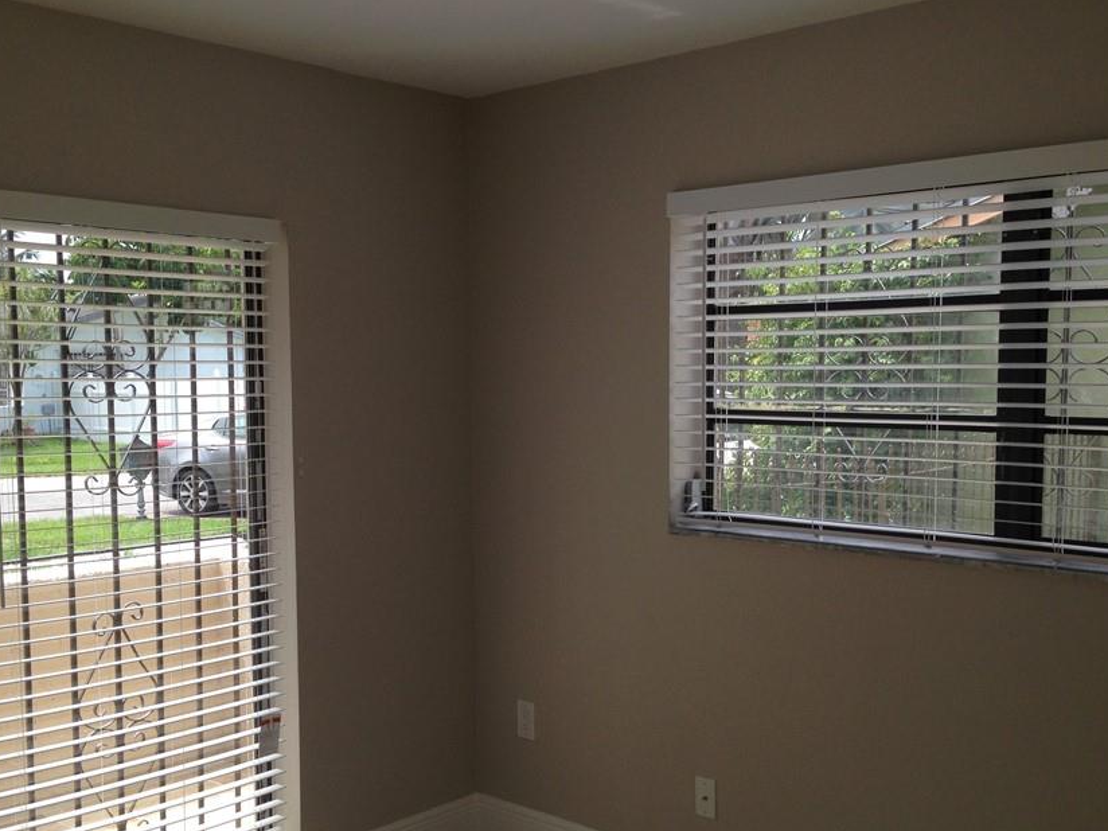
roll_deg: -0.1
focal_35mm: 41
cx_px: 523
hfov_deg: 45.8
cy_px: 489
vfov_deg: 35.0
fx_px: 1312
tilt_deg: -5.5
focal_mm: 4.12
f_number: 2.4
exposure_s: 1/361
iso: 50
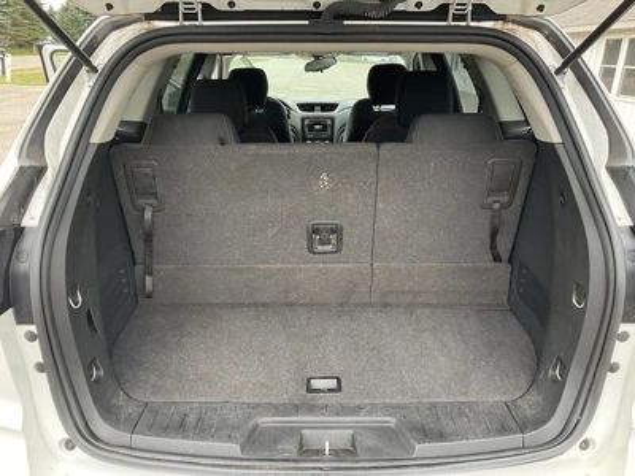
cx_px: 318
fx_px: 532
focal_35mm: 29
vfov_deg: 48.2
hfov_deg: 61.7
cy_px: 238
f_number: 1.8
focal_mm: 3
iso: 50
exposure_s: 1/122
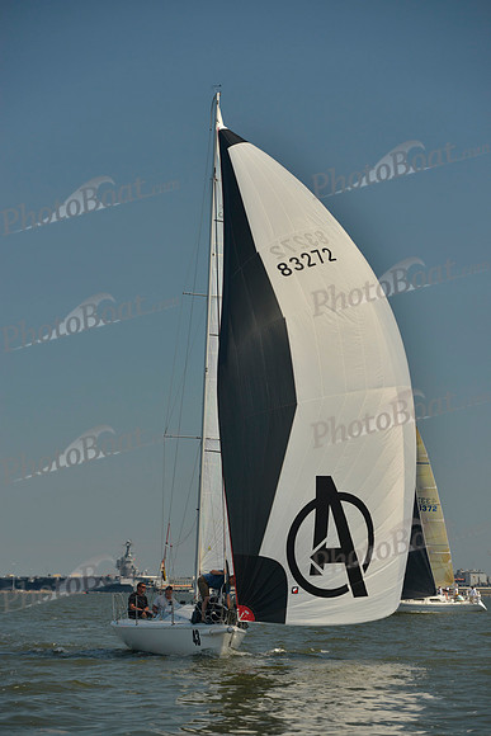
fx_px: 2494
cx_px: 246
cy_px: 368
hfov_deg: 11.2
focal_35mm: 122
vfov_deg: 16.8
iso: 200
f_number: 5.6
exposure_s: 1/1250
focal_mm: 122
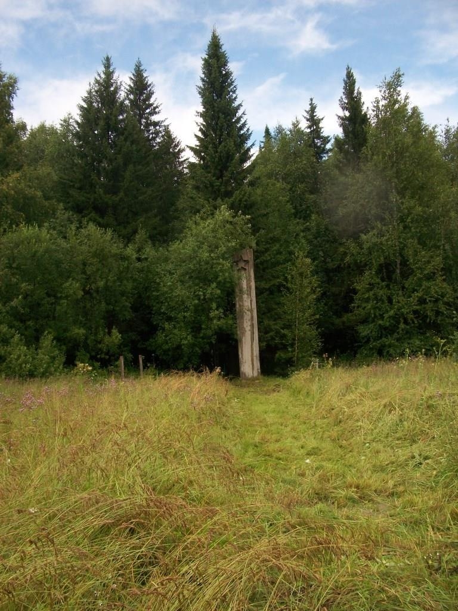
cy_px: 306
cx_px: 229
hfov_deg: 44.2
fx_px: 565
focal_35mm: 32
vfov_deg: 56.8
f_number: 5.5
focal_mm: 5.7
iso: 80
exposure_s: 1/250
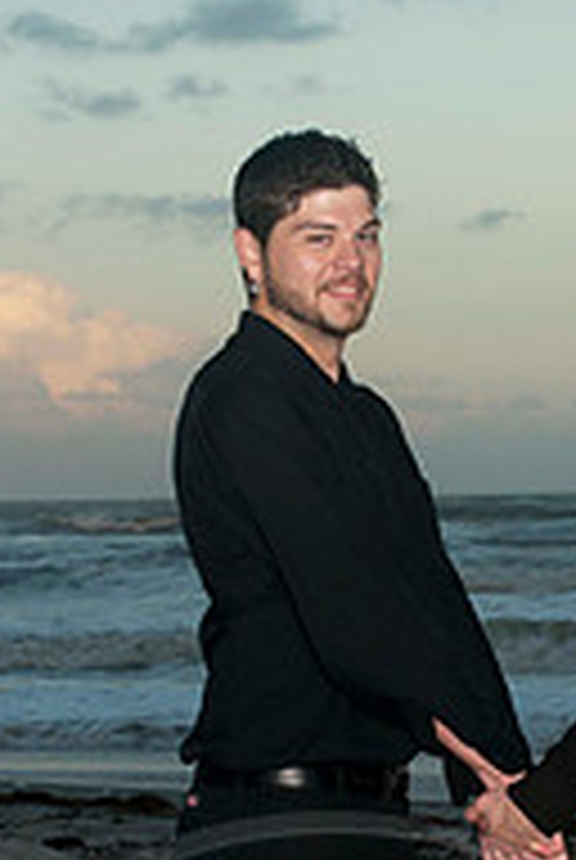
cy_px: 666
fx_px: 3372
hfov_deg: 9.7
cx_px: 524
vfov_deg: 14.5
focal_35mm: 141
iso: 100
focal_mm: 40
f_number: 5.6
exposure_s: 1/80
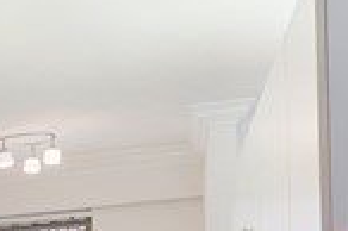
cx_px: -319
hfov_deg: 16.0
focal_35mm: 104
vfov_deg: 12.2
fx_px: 1004
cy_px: 389
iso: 125
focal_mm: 14
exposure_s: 1/1.67
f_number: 11
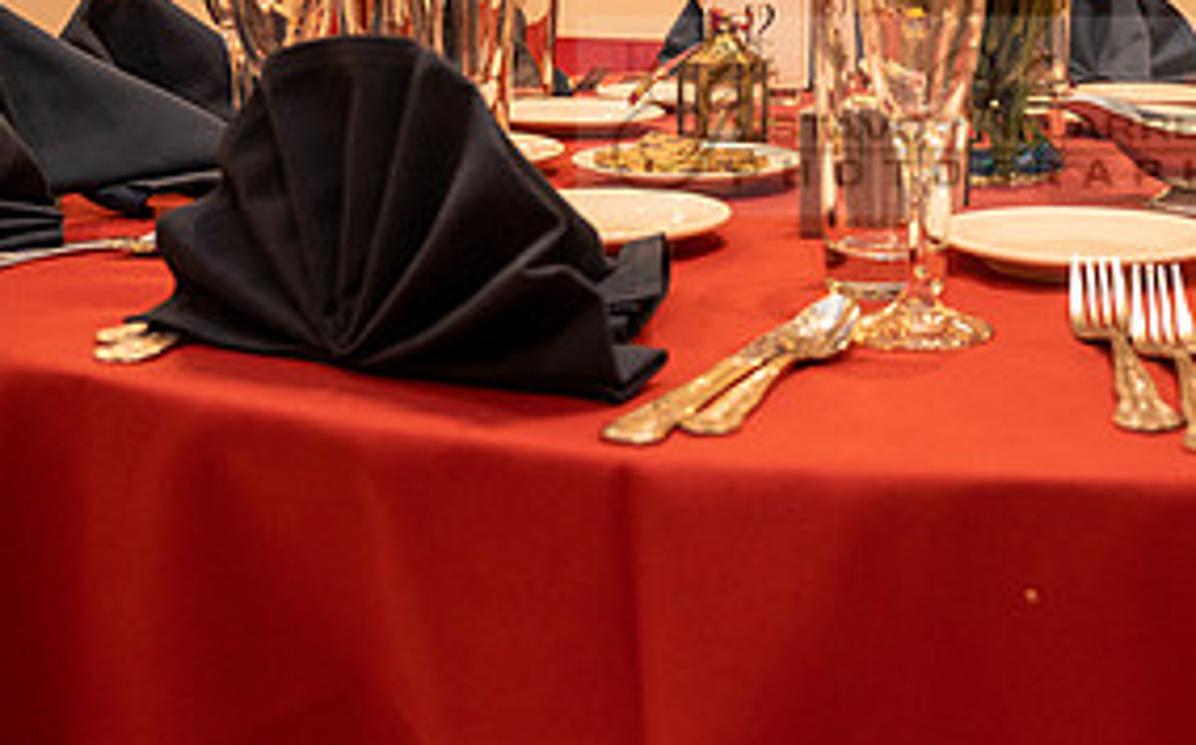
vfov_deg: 25.2
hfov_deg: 38.9
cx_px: 943
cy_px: 114
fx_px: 1628
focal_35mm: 50
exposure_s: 1/40
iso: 2500
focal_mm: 24
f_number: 4
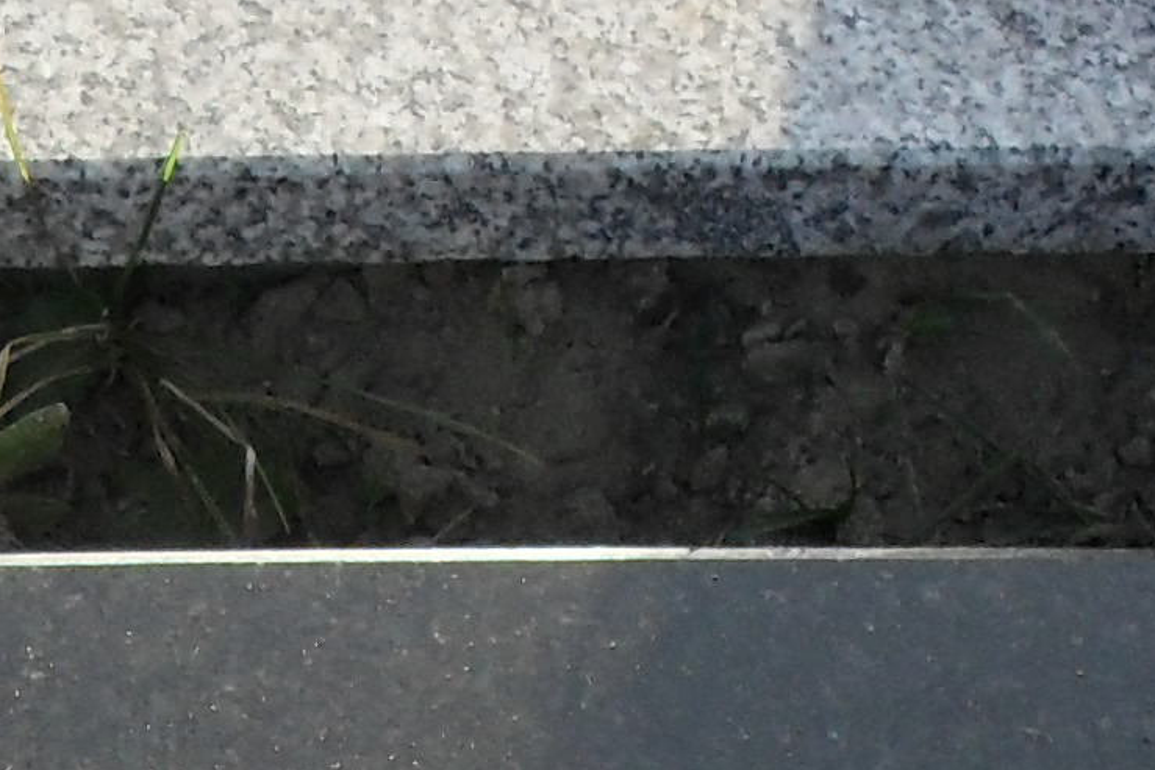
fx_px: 6321
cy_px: 2130
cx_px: 225
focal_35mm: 197
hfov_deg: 10.4
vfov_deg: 6.5
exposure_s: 1/350
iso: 100
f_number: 3.2
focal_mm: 6.3
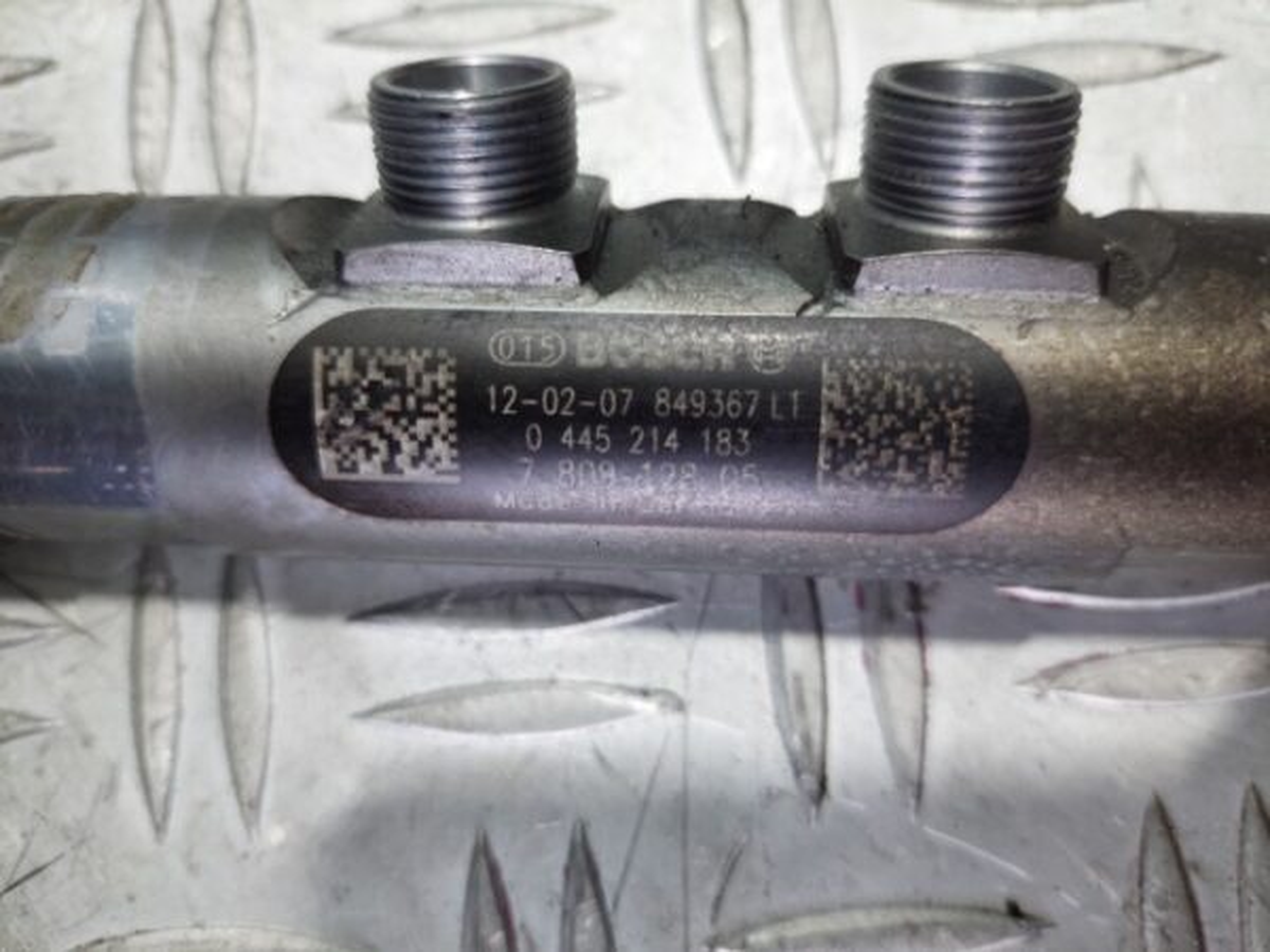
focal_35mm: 25
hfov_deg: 69.4
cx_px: 635
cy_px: 476
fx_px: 917
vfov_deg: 54.9
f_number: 1.8
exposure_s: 1/50
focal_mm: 5.23
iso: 64
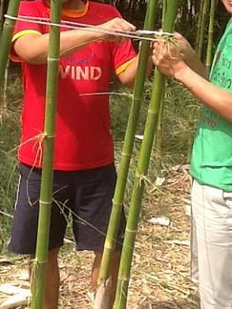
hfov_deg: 16.9
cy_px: 115
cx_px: 152
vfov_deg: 22.4
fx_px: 777
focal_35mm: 87
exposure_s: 1/608
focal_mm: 2.03
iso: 40
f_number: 2.4
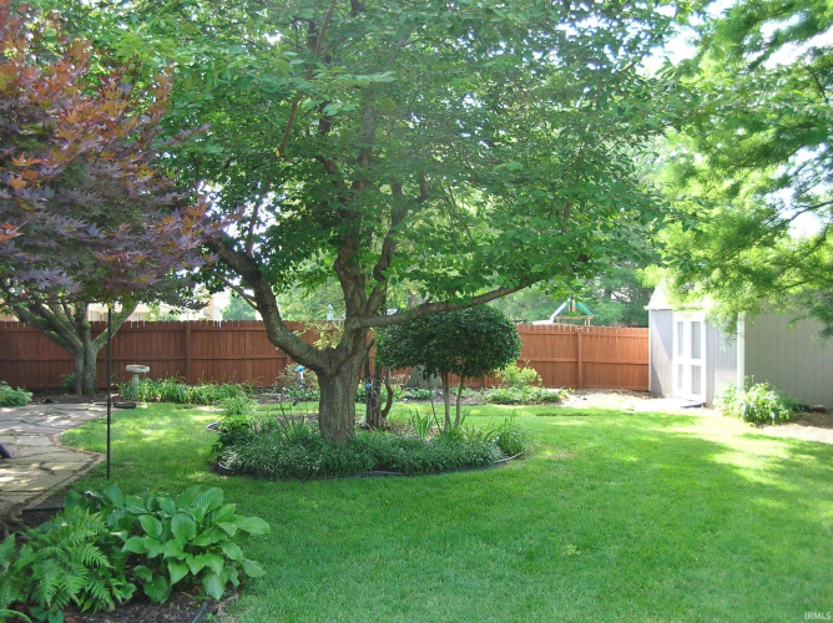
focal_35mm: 36
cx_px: 416
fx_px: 866
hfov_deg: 51.4
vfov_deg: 39.6
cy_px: 312
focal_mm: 6
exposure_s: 1/70.2
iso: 50
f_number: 2.7
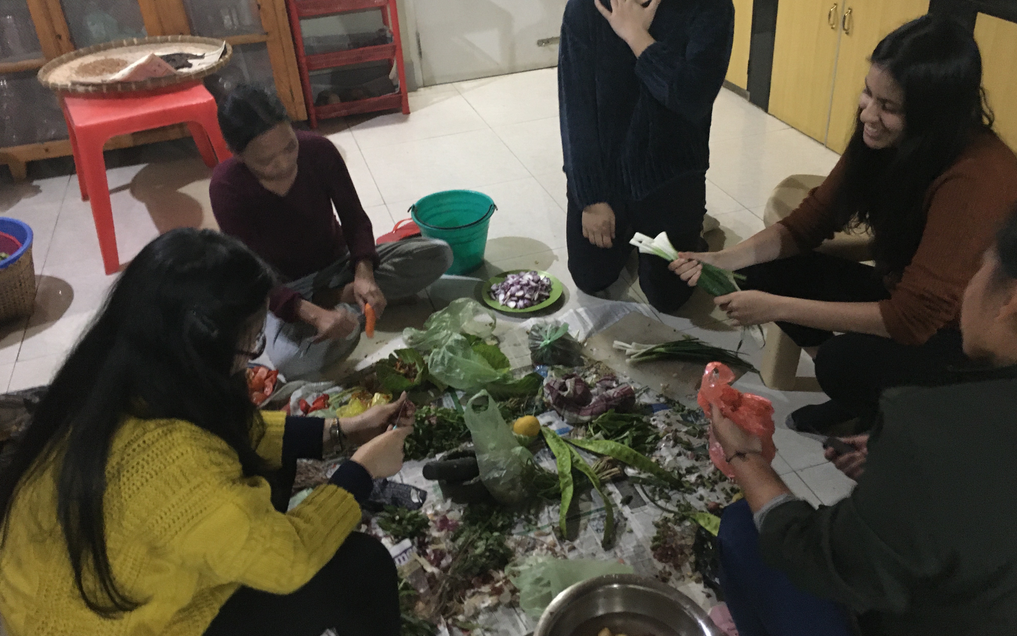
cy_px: 270
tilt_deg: -31.4
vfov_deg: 40.5
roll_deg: +4.4
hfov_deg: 61.2
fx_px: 859
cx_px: 510
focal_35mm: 31
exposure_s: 1/17
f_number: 2.2
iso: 400
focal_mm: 4.15
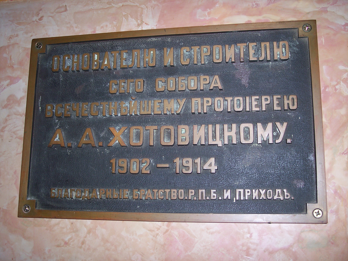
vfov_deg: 36.8
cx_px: 174
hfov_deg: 47.9
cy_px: 130
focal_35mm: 39
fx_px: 392
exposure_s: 1/60
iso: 100
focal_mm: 8
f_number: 2.8
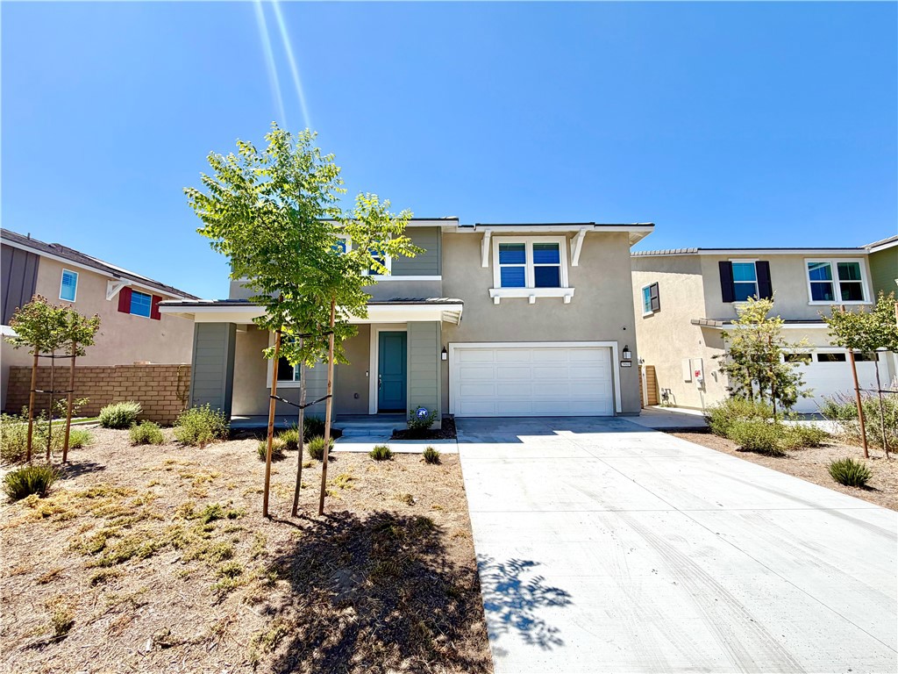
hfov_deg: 102.1
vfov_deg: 85.7
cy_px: 337
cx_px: 449
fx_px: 363
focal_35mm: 14
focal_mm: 2.22
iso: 20
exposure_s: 1/970
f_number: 2.2
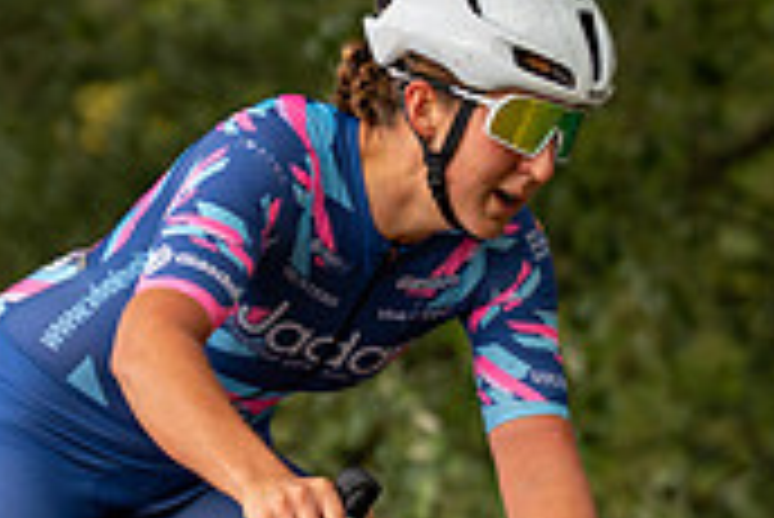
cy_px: 560
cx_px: 706
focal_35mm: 643
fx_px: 13836
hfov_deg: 3.2
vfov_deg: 2.1
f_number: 2.8
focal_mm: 118
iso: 400
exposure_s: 1/1000
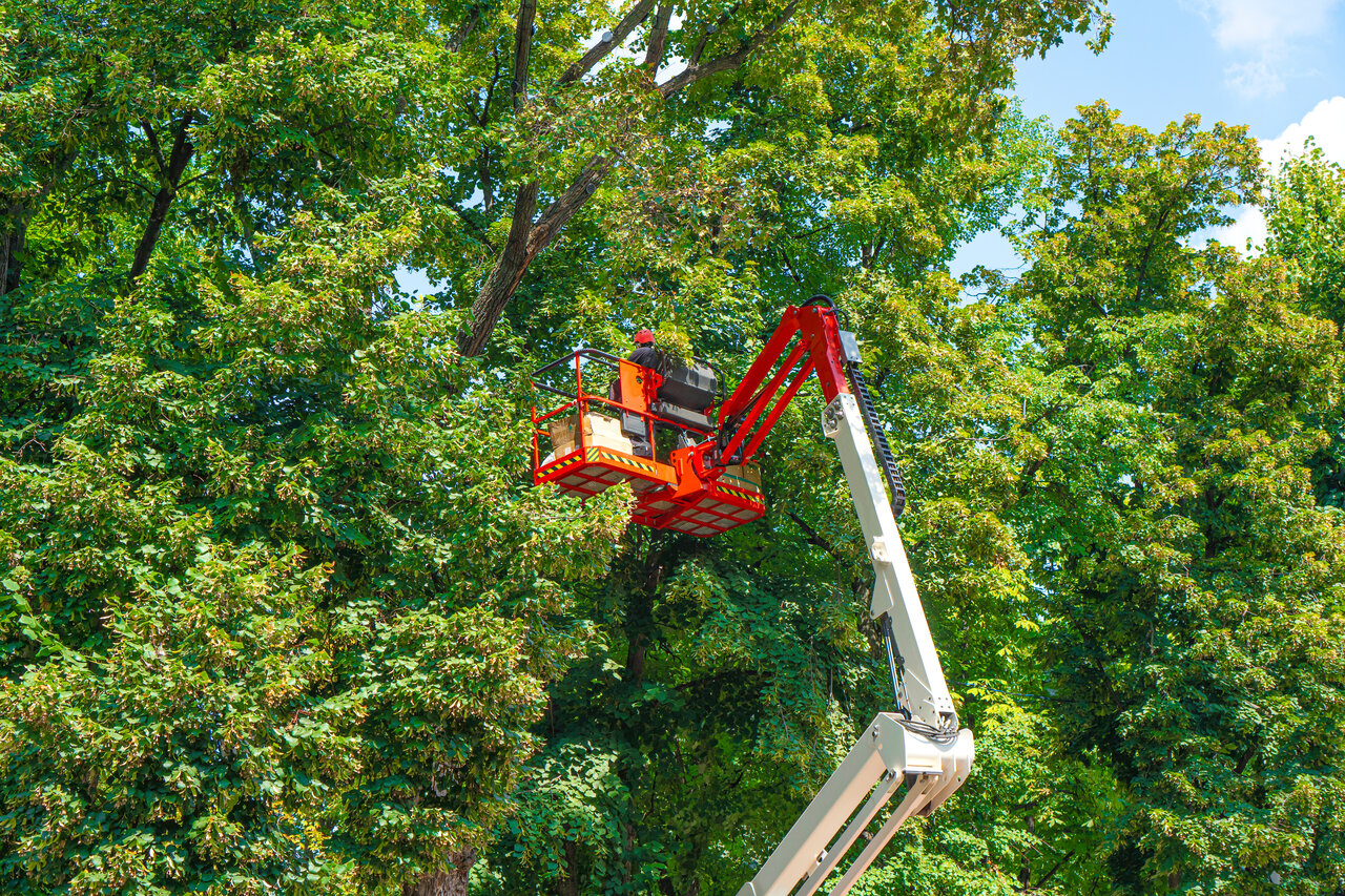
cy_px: 448
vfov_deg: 25.7
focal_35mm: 52
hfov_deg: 37.9
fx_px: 1961
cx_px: 672
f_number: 5
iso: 100
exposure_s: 1/640
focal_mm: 35
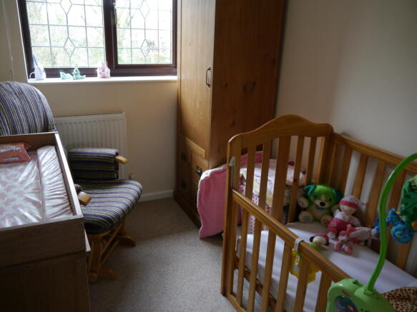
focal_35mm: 28
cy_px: 156
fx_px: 337
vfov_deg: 49.7
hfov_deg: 63.5
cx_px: 208
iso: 640
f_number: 3.5
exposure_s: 1/60
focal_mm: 14
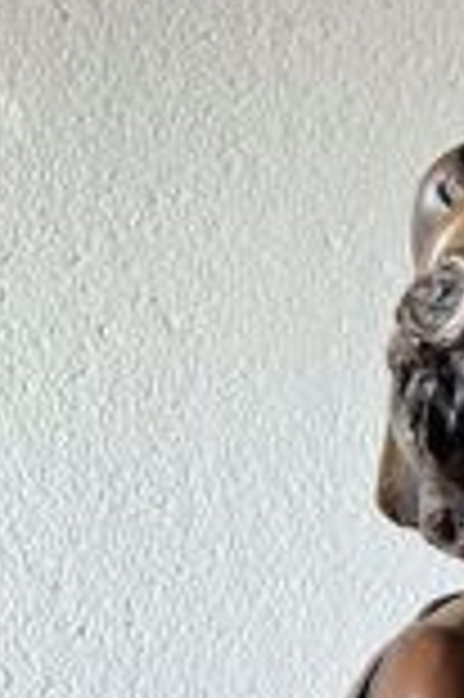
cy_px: 1378
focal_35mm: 99
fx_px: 1918
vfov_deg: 16.2
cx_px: 649
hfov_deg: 13.2
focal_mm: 5.54
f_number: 1.8
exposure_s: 1/50
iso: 100
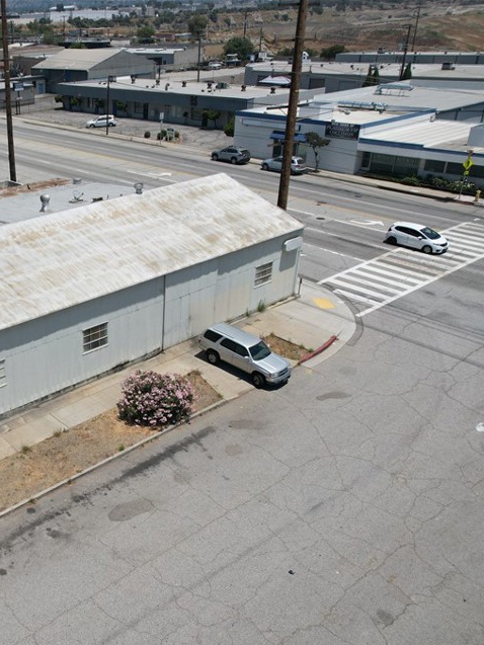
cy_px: 345
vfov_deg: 53.9
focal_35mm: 34
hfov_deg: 38.3
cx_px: 29
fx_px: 634
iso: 100
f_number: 2.8
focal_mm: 8.38
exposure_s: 1/3000
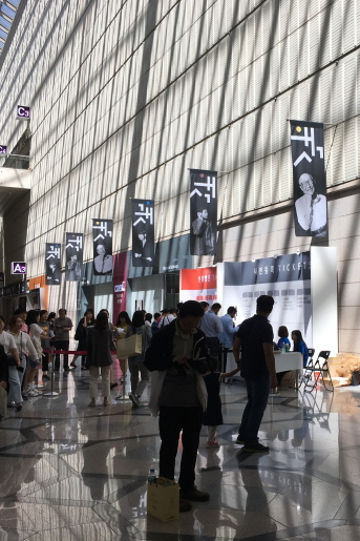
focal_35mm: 41
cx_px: 306
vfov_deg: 47.4
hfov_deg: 31.4
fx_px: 615
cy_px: 268
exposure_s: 1/191
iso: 25
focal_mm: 4.15
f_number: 2.2
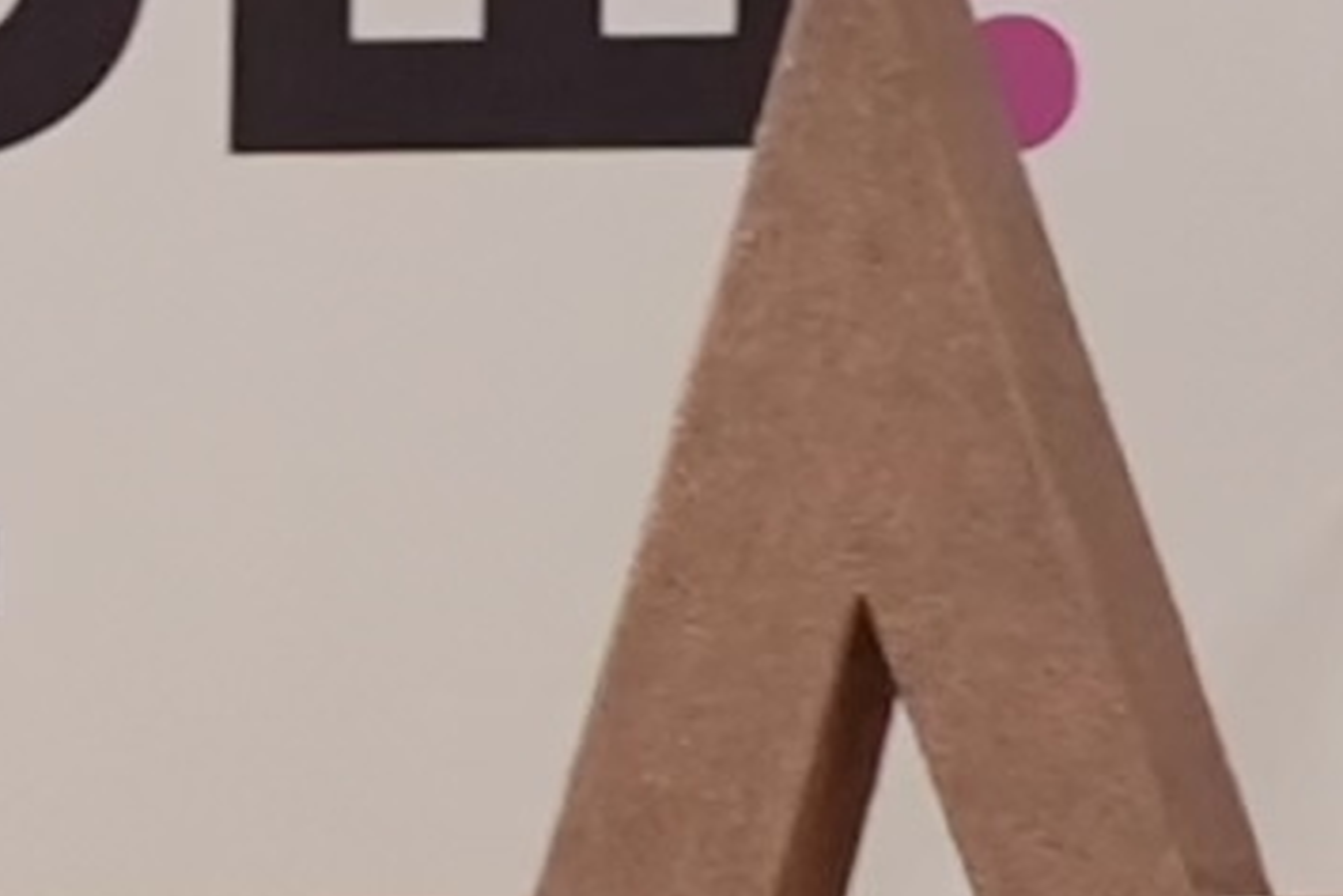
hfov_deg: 6.3
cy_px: -198
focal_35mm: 310
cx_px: -2154
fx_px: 11569
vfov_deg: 4.4
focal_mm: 50
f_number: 2.2
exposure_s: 1/200
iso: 640
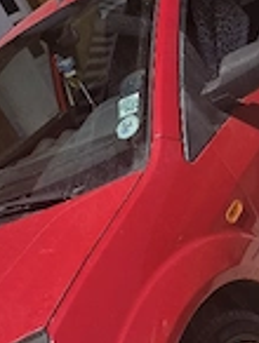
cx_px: 170
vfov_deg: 30.6
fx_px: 627
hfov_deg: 23.3
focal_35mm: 63
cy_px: 195
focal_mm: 6.3
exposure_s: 1/10000
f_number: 1.7
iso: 80
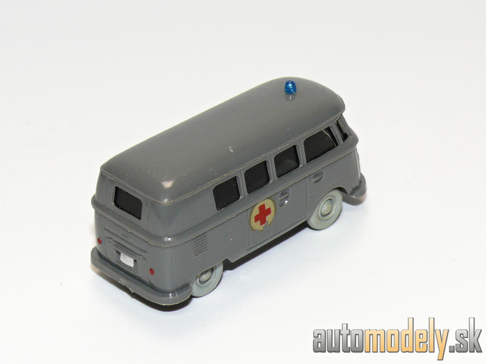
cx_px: 243
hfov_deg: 15.8
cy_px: 182
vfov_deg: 11.9
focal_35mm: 125
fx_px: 1755
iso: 100
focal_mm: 14.8
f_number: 4
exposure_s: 1/30
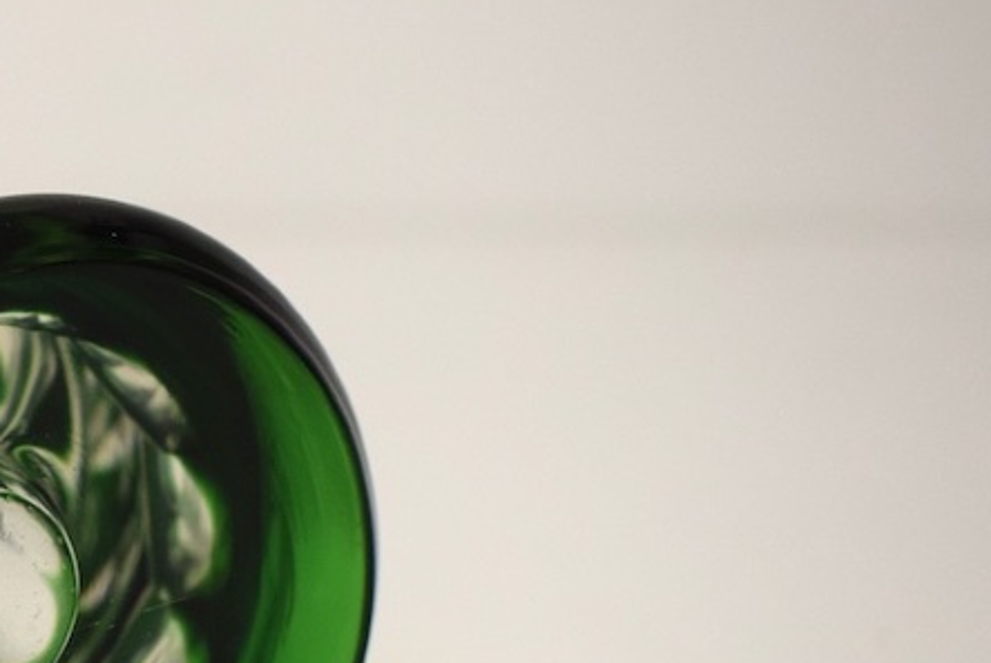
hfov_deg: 17.6
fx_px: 3013
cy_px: 517
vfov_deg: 12.5
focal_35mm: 109
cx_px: -261
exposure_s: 1/125
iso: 800
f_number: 5
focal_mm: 27
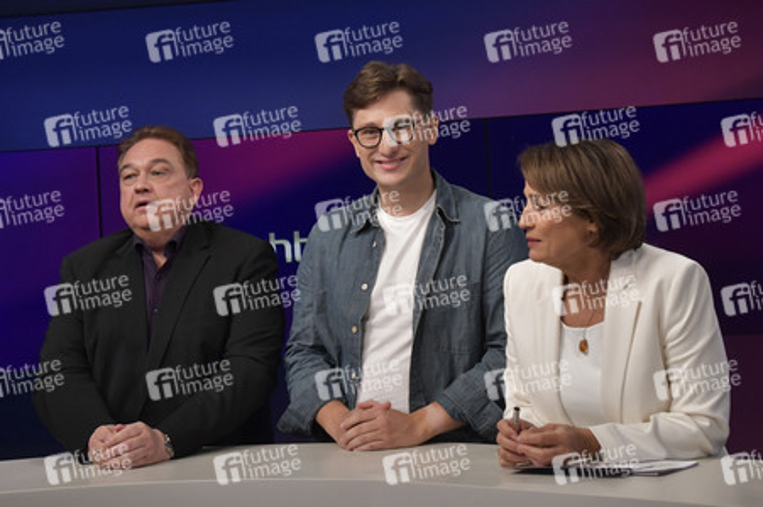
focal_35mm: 50
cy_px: 254
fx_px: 1059
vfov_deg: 27.0
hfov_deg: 39.6
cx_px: 382
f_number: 6.3
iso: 2500
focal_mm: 50
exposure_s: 1/200
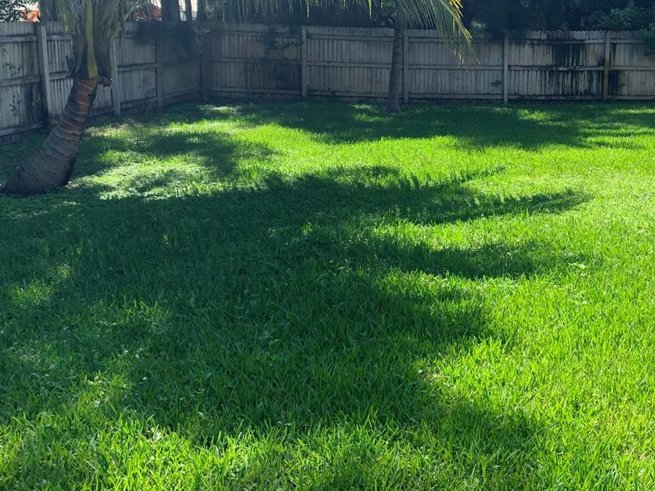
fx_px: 870
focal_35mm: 46
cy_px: 161
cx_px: 493
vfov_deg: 31.3
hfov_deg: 40.1
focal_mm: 4.25
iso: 25
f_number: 1.8
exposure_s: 1/656
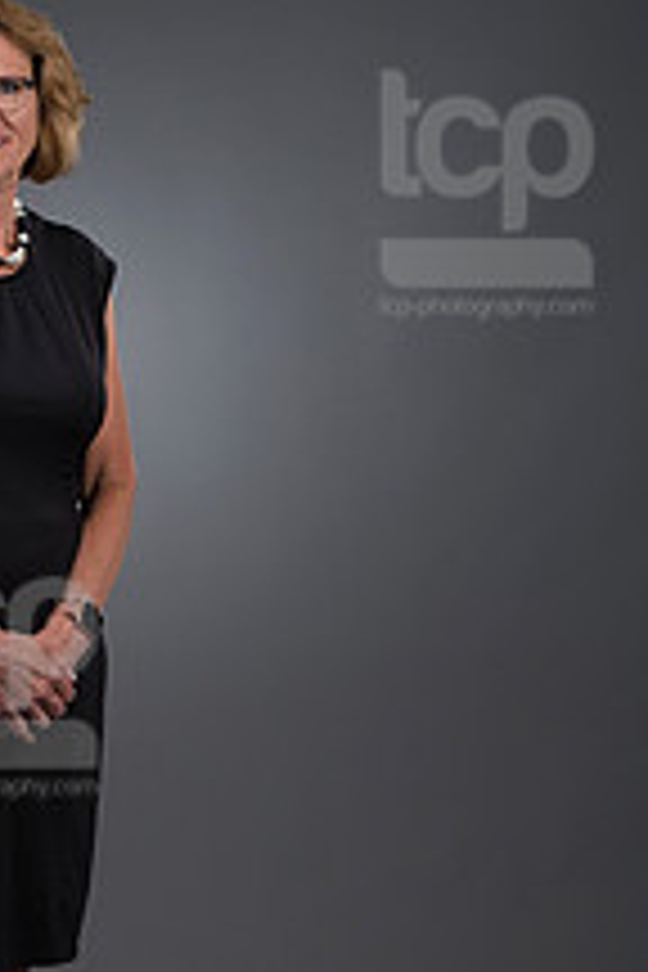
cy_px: 675
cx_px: -9
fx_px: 4509
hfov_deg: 8.2
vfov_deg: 12.3
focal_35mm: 167
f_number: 5.6
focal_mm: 80
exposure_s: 1/250
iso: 160
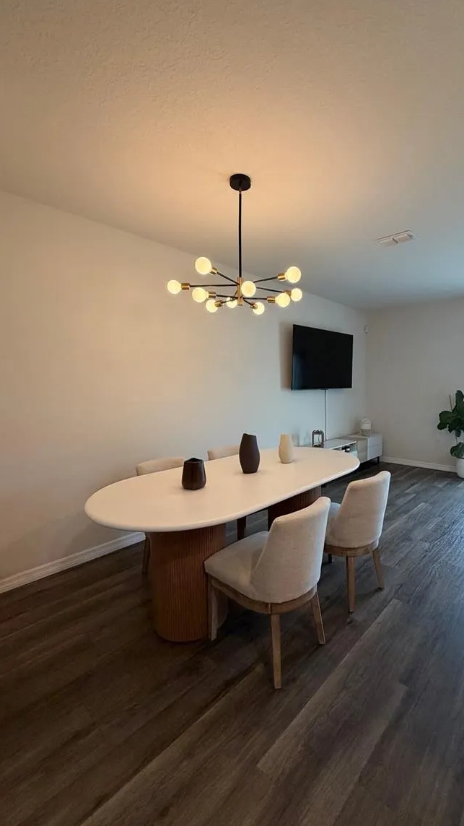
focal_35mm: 16
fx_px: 350
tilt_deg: -3.6
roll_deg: +0.4
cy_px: 413
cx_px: 280
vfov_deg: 99.4
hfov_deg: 66.4
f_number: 2.2
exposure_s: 1/60
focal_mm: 2.22
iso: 250
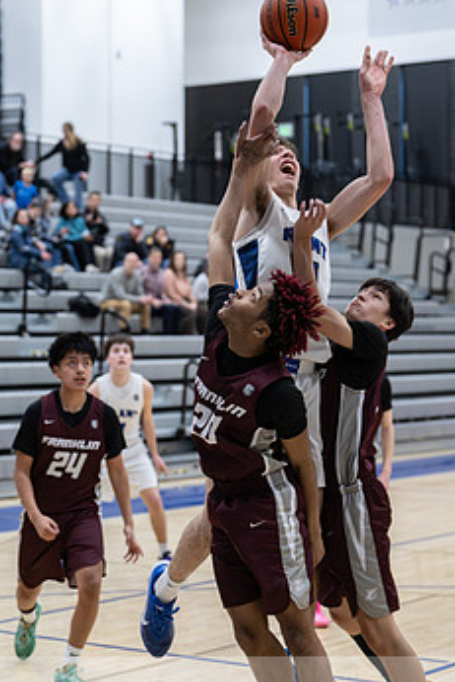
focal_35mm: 91
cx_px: 203
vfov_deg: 22.4
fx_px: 1723
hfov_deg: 15.0
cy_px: 359
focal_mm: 70
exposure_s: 1/1000
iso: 7200
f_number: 2.8
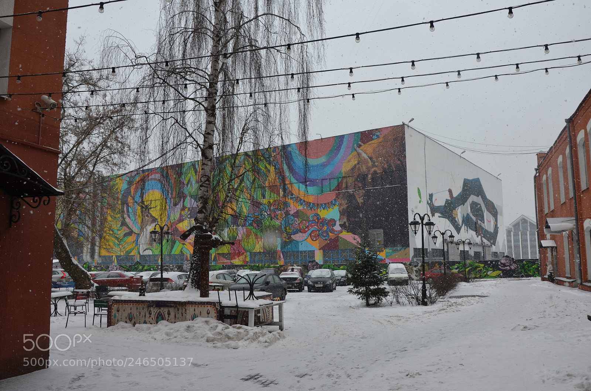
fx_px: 516
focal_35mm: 32
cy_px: 196
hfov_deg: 59.6
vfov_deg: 41.5
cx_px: 296
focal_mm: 21
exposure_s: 1/250
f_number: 8
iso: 200
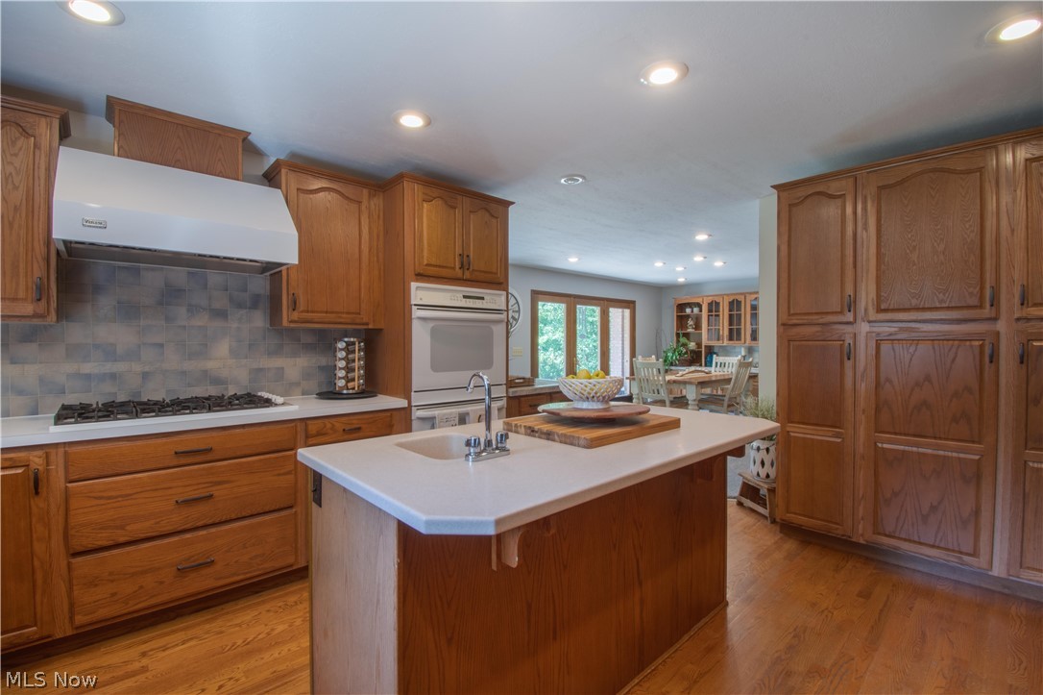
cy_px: 348
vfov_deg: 77.3
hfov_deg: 100.4
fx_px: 434
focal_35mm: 15
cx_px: 522
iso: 250
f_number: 16
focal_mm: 10
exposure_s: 2.5
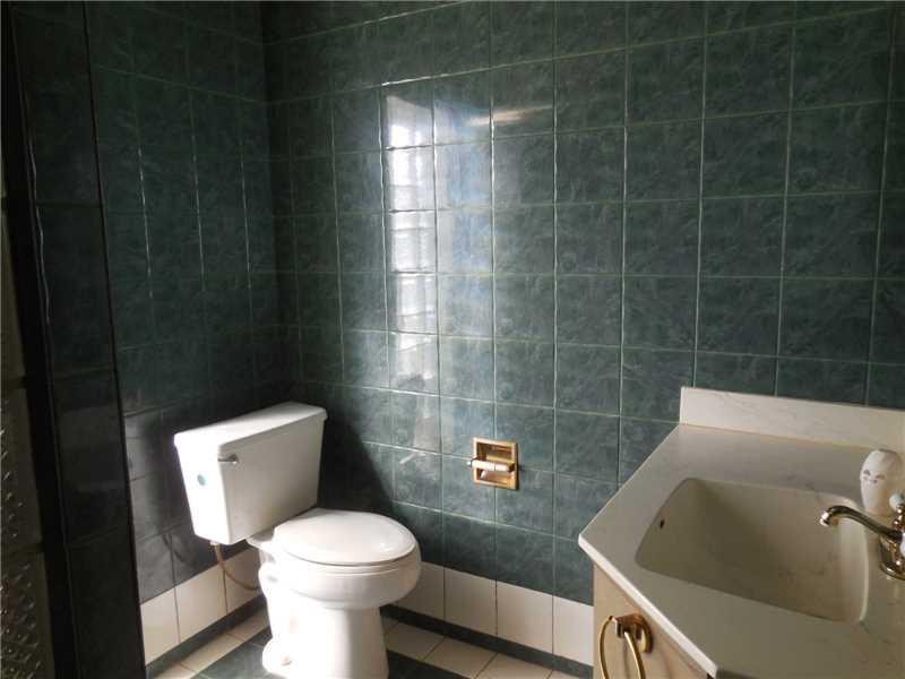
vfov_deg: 54.9
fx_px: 654
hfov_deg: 69.4
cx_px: 452
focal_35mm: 25
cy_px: 340
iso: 160
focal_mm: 4.5
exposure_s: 1/30
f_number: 3.1
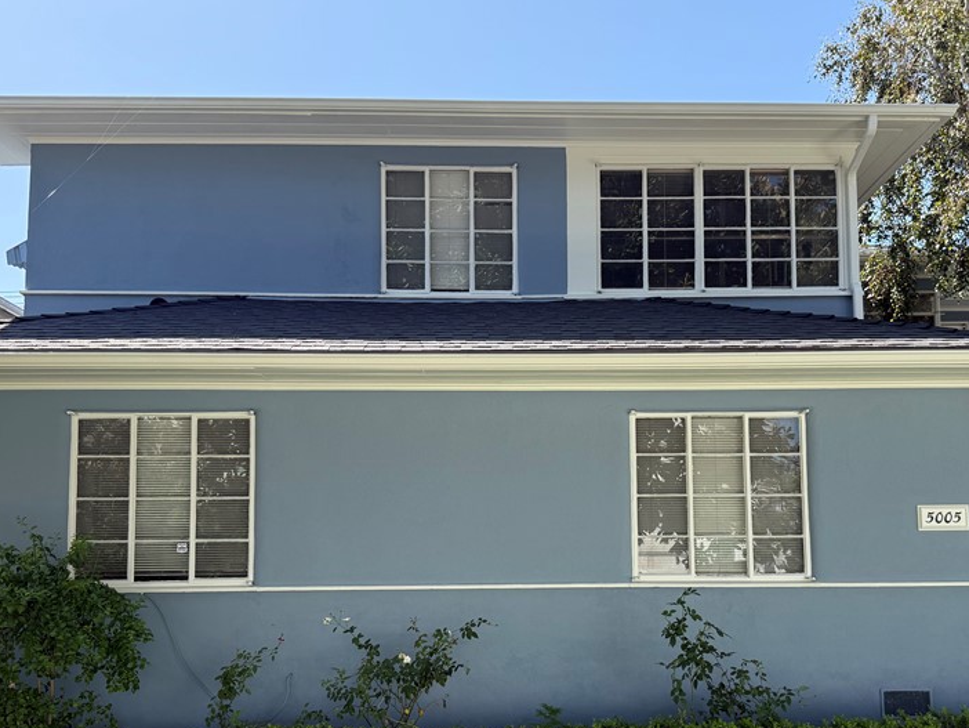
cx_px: 527
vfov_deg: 40.2
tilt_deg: +5.8
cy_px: 482
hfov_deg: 52.5
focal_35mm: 35
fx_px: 980
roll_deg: +1.6
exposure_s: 1/1410
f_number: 1.78
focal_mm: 6.76
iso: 100
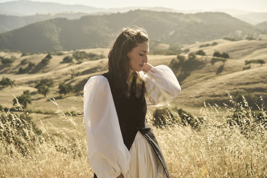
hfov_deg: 36.2
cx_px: 134
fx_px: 408
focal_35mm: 55
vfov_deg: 24.6
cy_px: 89
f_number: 5.6
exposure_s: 1/200
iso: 500
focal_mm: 55
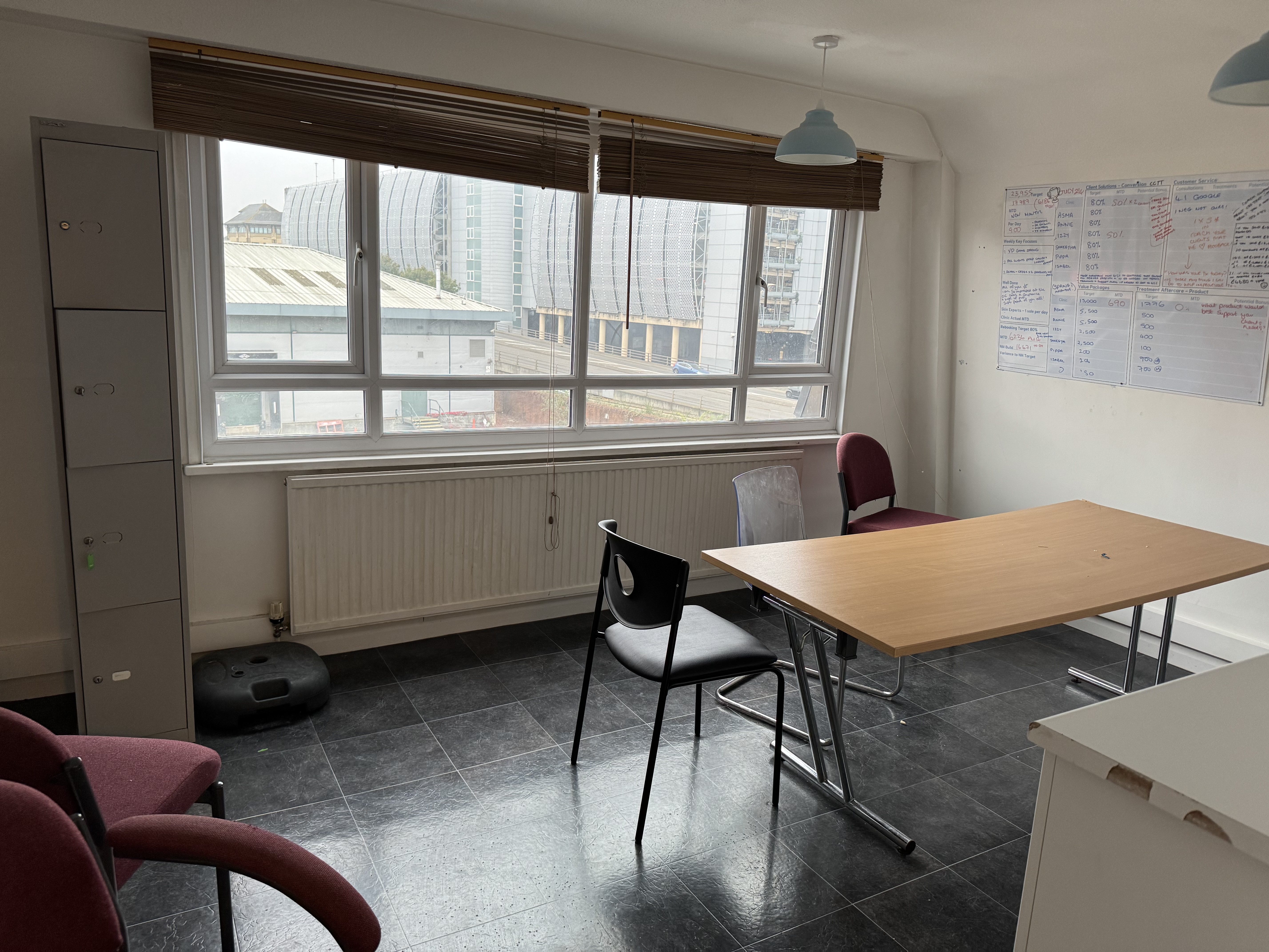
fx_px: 880
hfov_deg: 71.6
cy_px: 476
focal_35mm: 24
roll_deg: -3.3
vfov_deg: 56.8
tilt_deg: -11.3
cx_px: 634
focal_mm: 6.76
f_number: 1.78
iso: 200
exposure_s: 1/121
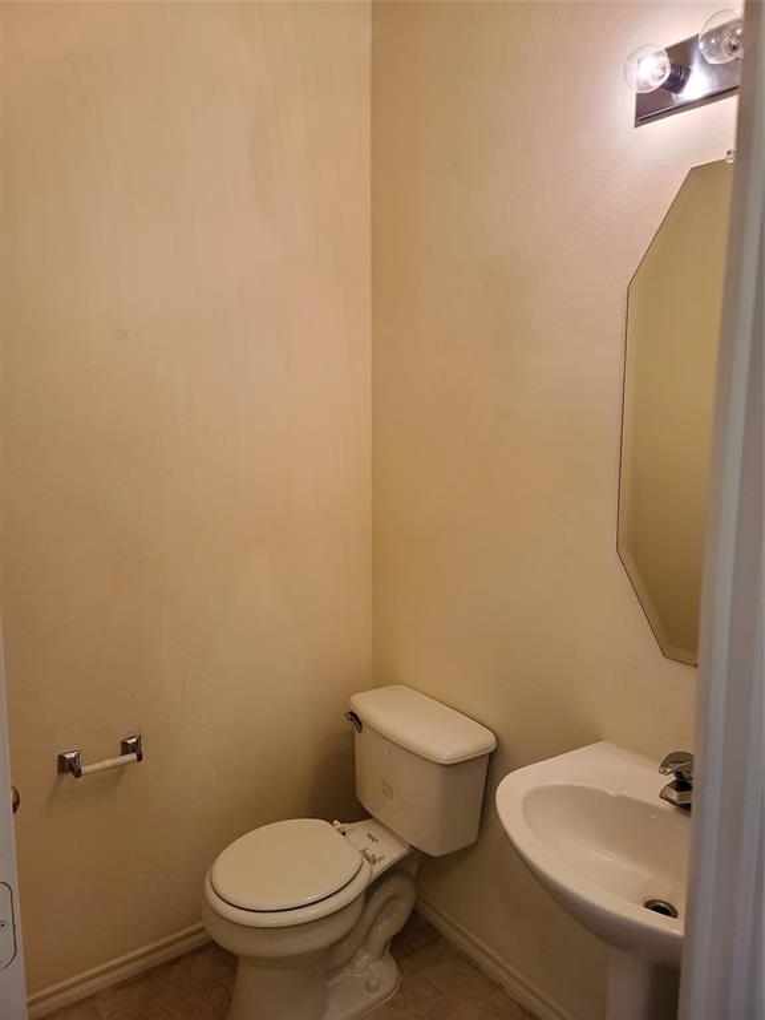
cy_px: 510
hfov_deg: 54.9
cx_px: 382
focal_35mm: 25
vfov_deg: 69.4
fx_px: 737
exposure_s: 1/59
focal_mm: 7
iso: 200
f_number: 1.8
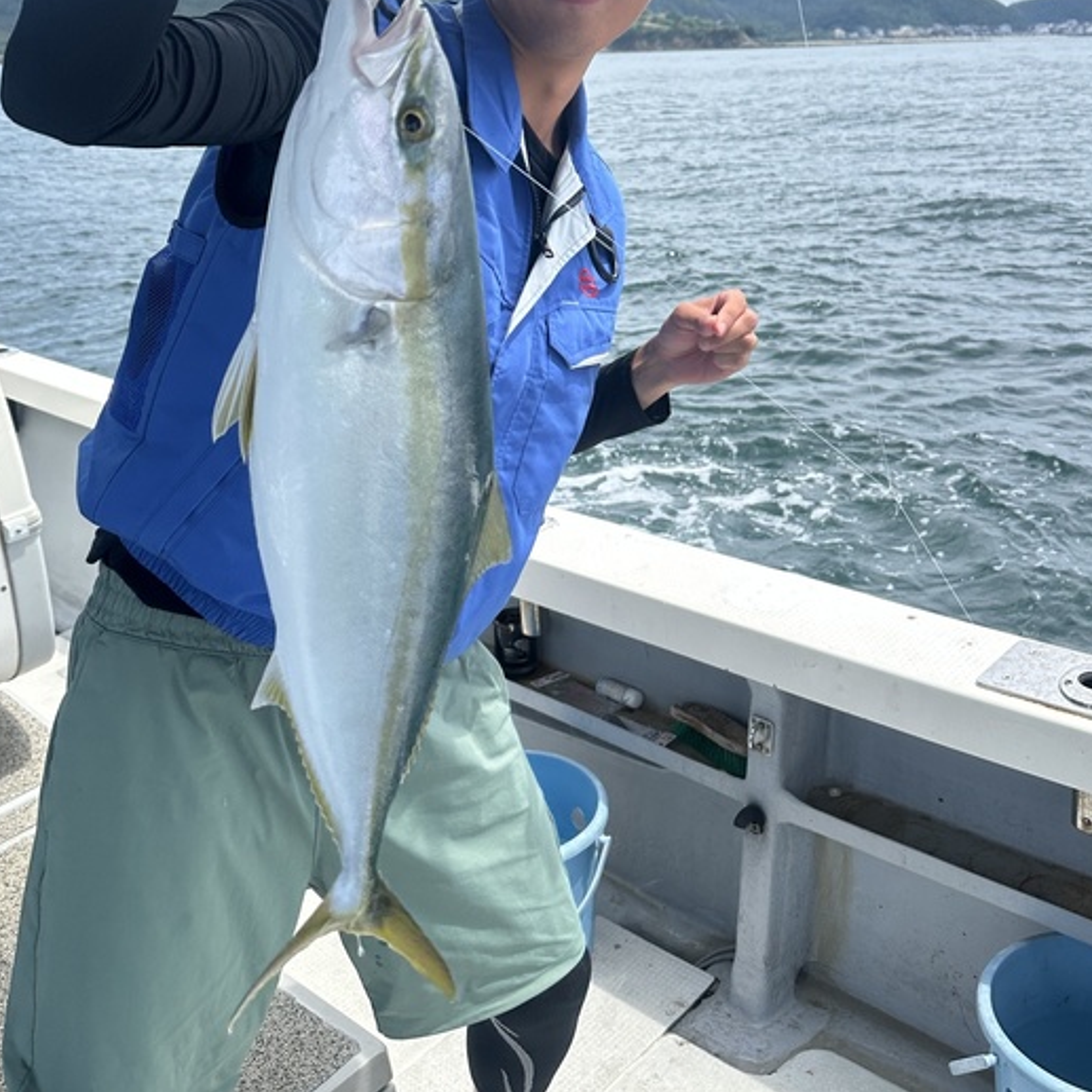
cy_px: 389
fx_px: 1249
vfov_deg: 46.7
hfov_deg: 47.2
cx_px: 545
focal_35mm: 35
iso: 80
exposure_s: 1/2591
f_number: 1.78
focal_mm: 6.86
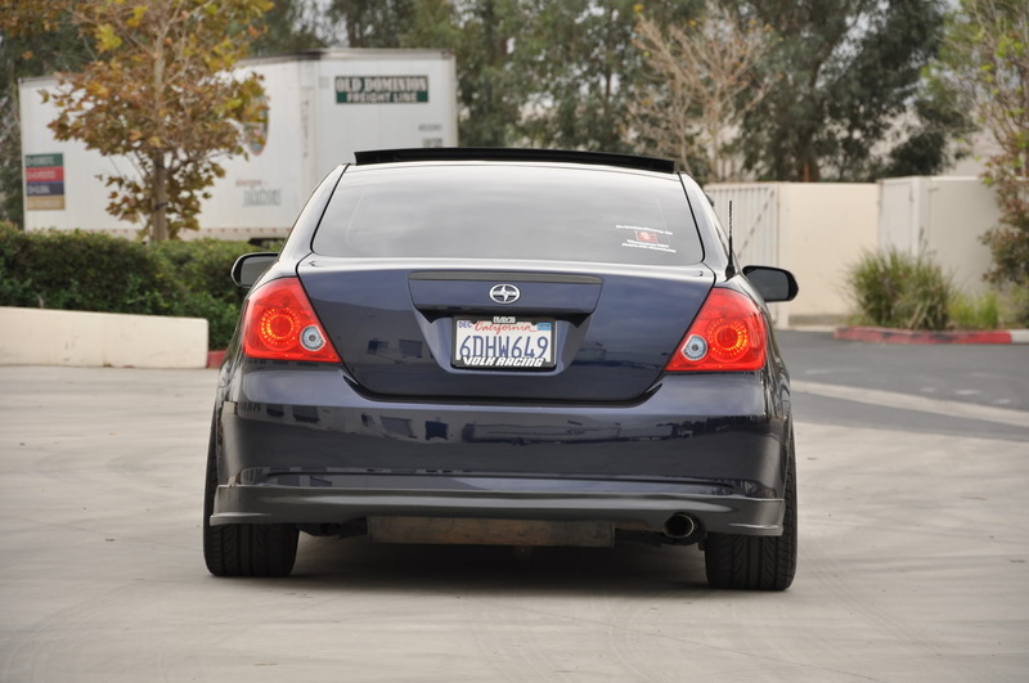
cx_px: 514
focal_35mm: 158
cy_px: 342
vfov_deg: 8.7
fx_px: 4495
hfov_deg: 13.1
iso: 200
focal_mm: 105
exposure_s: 1/80
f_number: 5.6
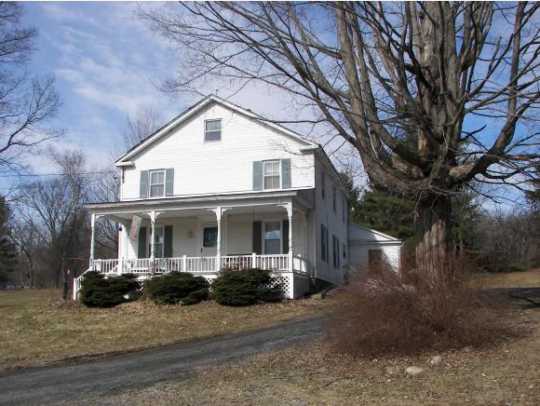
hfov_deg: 51.3
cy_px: 203
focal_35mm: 36
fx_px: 562
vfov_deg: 39.7
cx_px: 270
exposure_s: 1/640
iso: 50
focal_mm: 6
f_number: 4
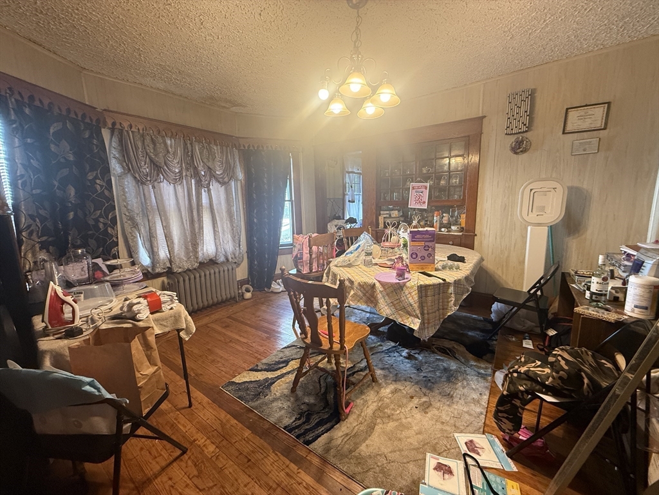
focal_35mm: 14
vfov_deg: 85.7
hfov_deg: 102.1
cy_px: 248
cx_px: 330
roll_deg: +1.6
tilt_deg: -9.6
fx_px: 267
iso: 400
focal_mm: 2.22
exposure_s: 1/60
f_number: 2.2
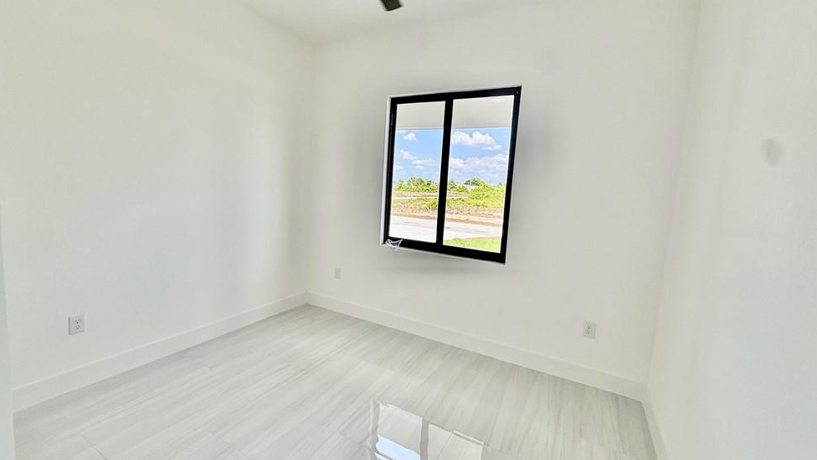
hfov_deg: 99.3
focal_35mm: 16
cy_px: 221
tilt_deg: -5.6
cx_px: 398
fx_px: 347
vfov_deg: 67.1
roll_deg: -3.7
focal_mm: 2.22
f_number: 2.2
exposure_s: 1/312
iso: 64
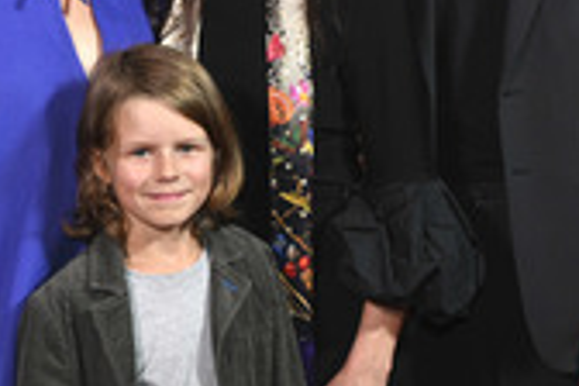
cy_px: 86
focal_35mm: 107
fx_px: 1721
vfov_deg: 12.8
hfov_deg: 18.9
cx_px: 133
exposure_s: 1/200
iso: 2000
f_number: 7.1
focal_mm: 40
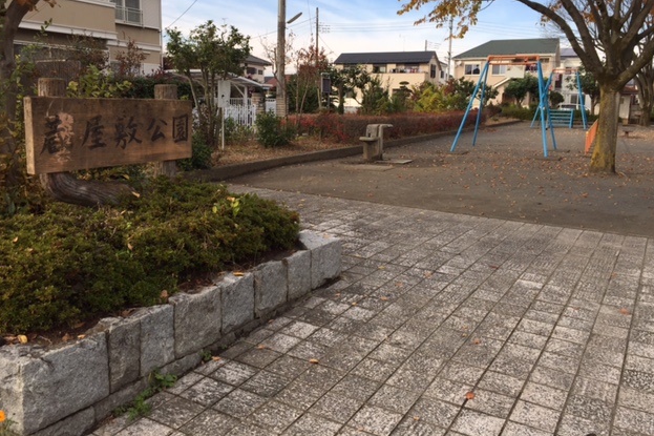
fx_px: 563
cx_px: 328
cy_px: 185
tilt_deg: -8.6
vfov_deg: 42.2
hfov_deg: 60.3
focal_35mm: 31
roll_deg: -2.7
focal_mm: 4.15
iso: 32
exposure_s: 1/719
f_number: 2.2
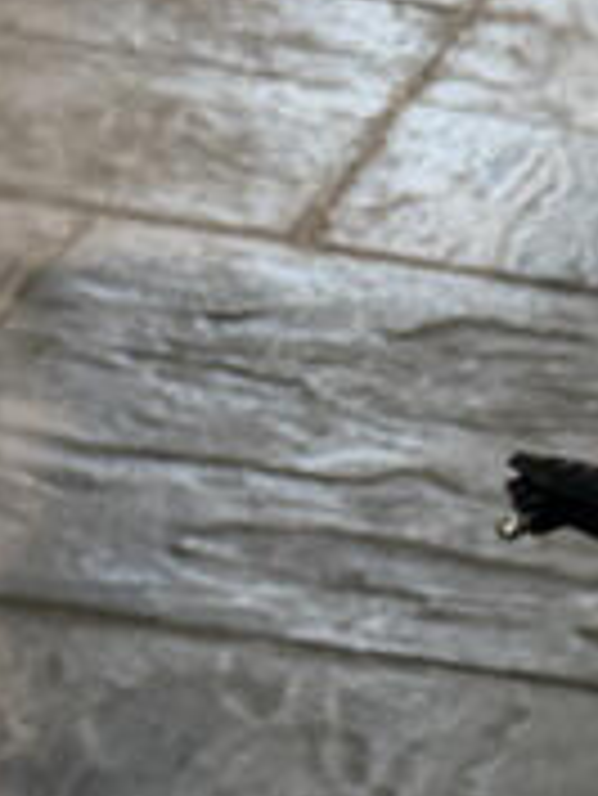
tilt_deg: -24.2
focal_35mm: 139
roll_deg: -11.0
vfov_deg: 14.2
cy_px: 472
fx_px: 3198
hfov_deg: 9.9
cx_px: 1178
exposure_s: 1/120
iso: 320
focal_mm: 6.76
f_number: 1.78
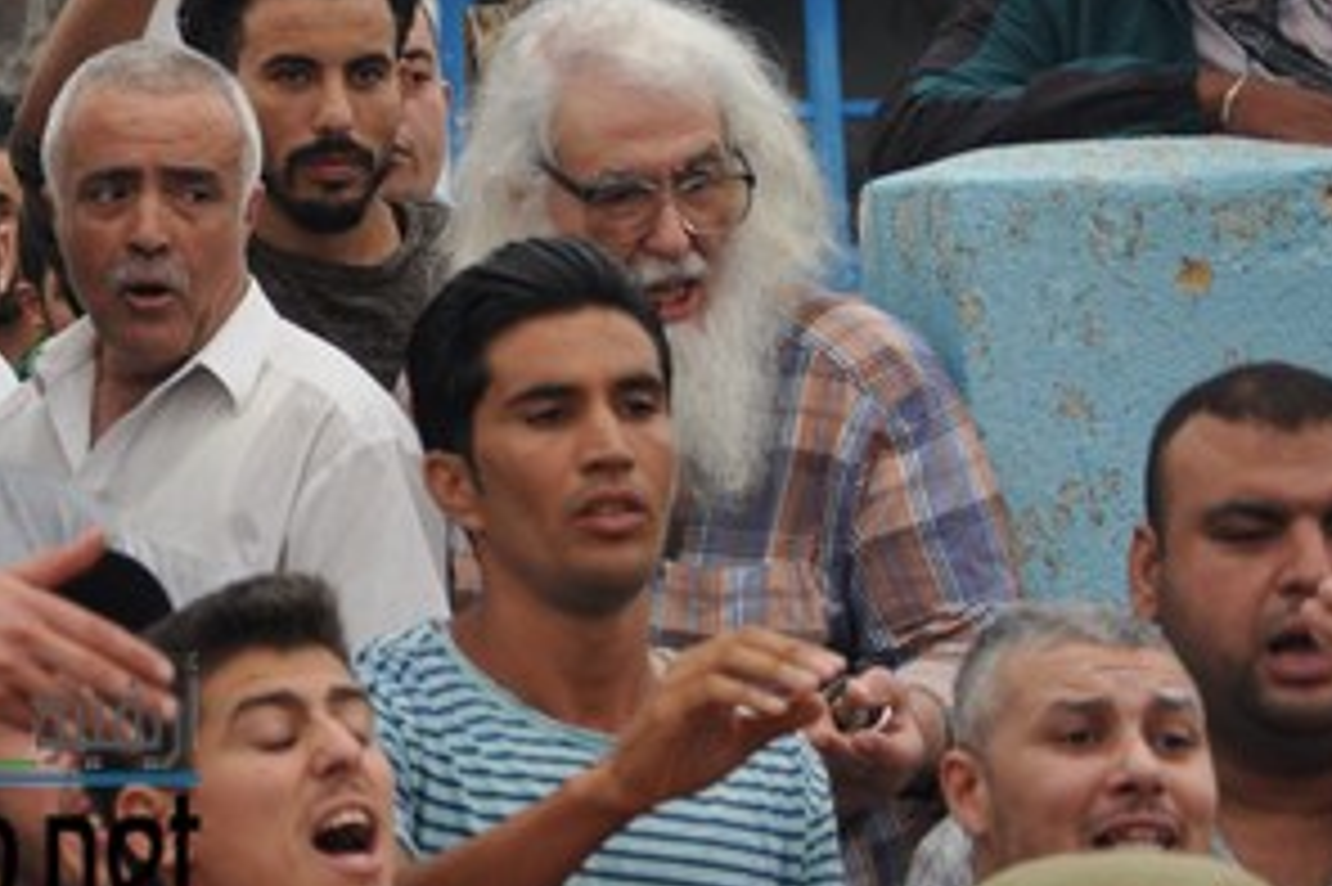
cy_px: 79
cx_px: -86
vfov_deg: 6.4
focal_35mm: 214
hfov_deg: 9.5
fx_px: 7913
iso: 400
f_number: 4.2
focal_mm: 66
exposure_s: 1/250
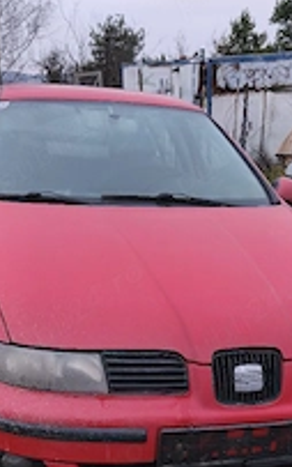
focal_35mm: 48
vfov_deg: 40.7
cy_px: 345
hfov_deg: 26.8
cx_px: 115
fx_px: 611
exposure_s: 1/100
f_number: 1.65
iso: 400
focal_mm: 6.18
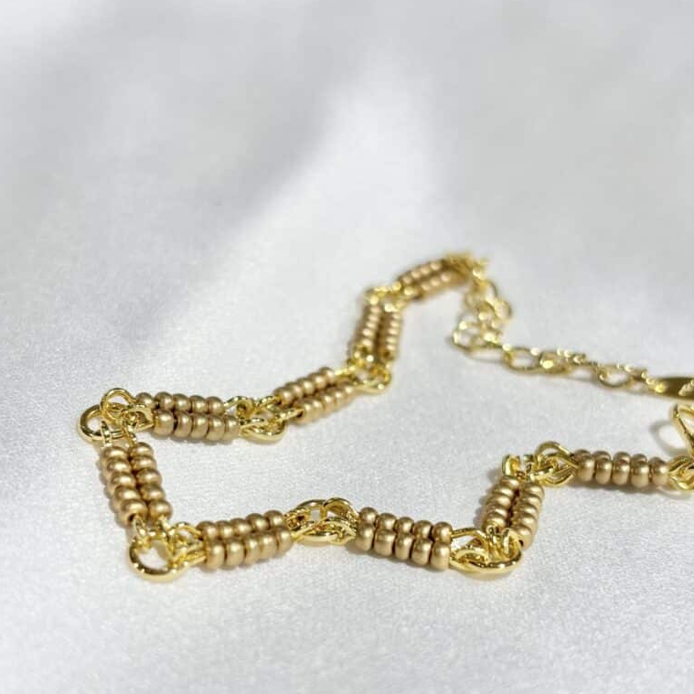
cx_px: 348
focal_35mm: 62
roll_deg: +1.9
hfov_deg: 27.7
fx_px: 1406
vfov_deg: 27.6
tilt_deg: -30.6
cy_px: 447
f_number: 1.6
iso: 32
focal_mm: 5.96
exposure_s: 1/297
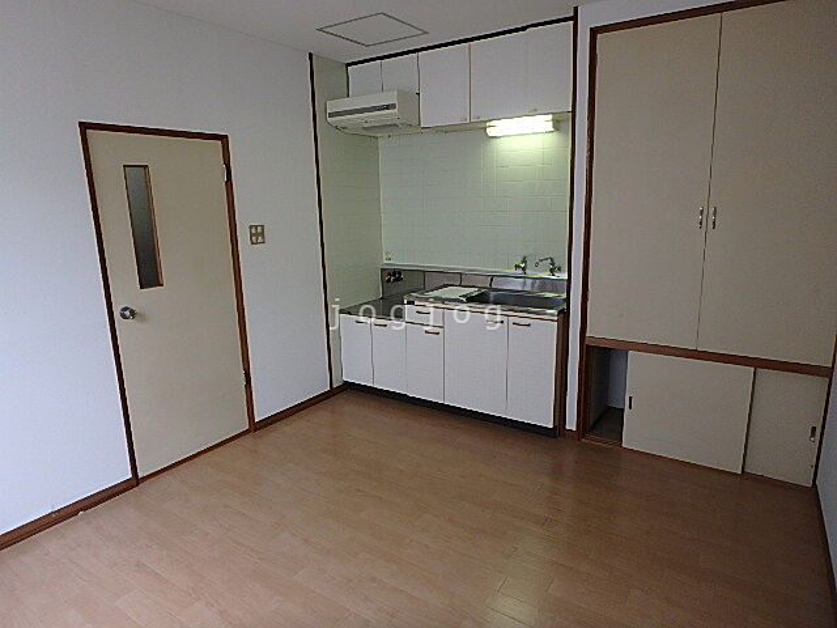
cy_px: 314
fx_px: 508
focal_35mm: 21
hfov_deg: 79.0
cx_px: 418
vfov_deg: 63.4
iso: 320
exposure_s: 1/30
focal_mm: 3.7
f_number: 3.5
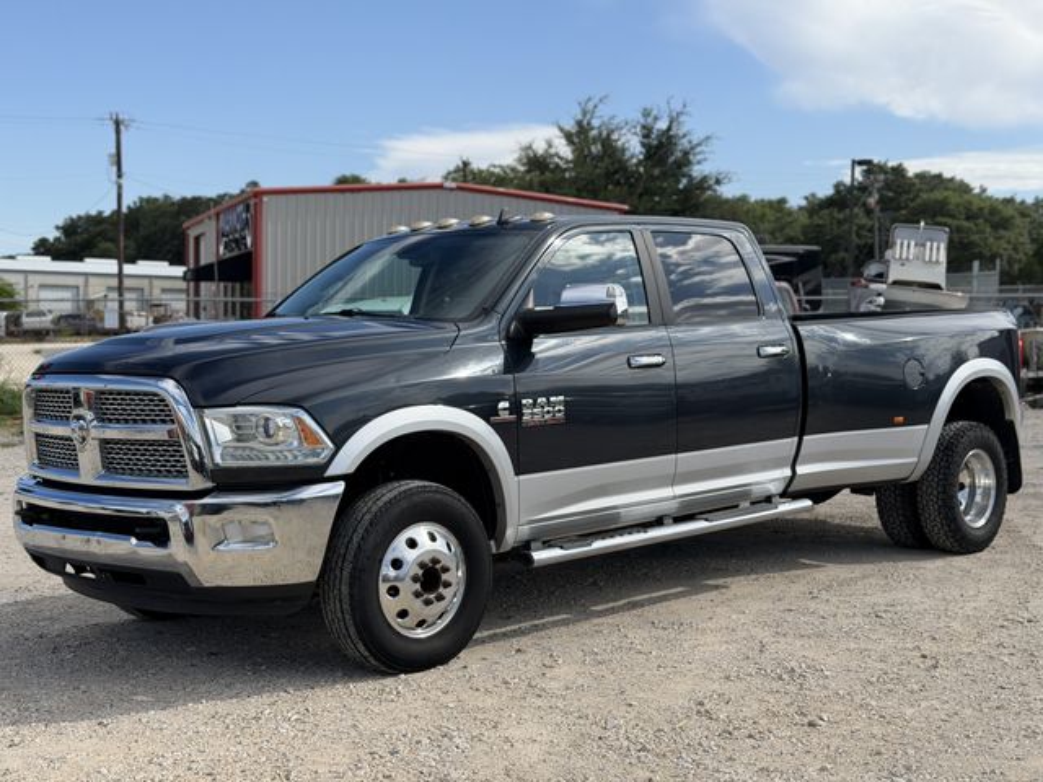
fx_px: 1446
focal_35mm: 48
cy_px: 391
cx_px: 522
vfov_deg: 30.3
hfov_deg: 39.7
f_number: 1.78
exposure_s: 1/4098
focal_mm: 6.76
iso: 64
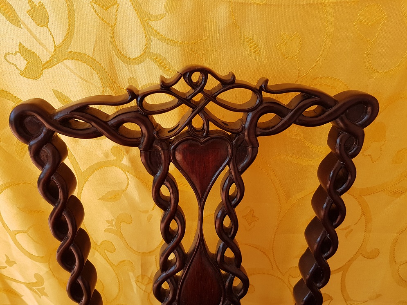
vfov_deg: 53.1
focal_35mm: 26
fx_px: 306
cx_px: 204
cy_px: 152
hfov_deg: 67.3
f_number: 1.7
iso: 40
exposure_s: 1/365
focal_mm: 4.2
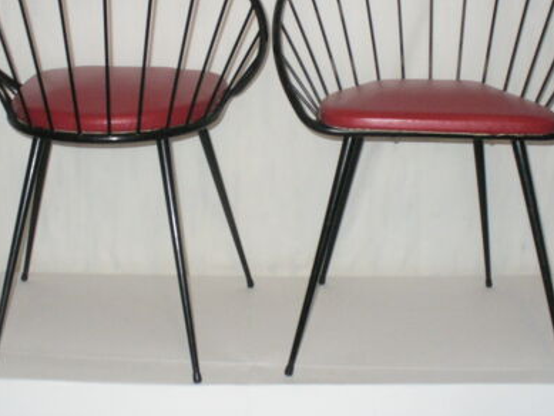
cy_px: 125
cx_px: 263
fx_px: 913
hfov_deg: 33.8
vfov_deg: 25.5
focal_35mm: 57
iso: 320
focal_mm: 6.1
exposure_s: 1/30
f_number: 2.8
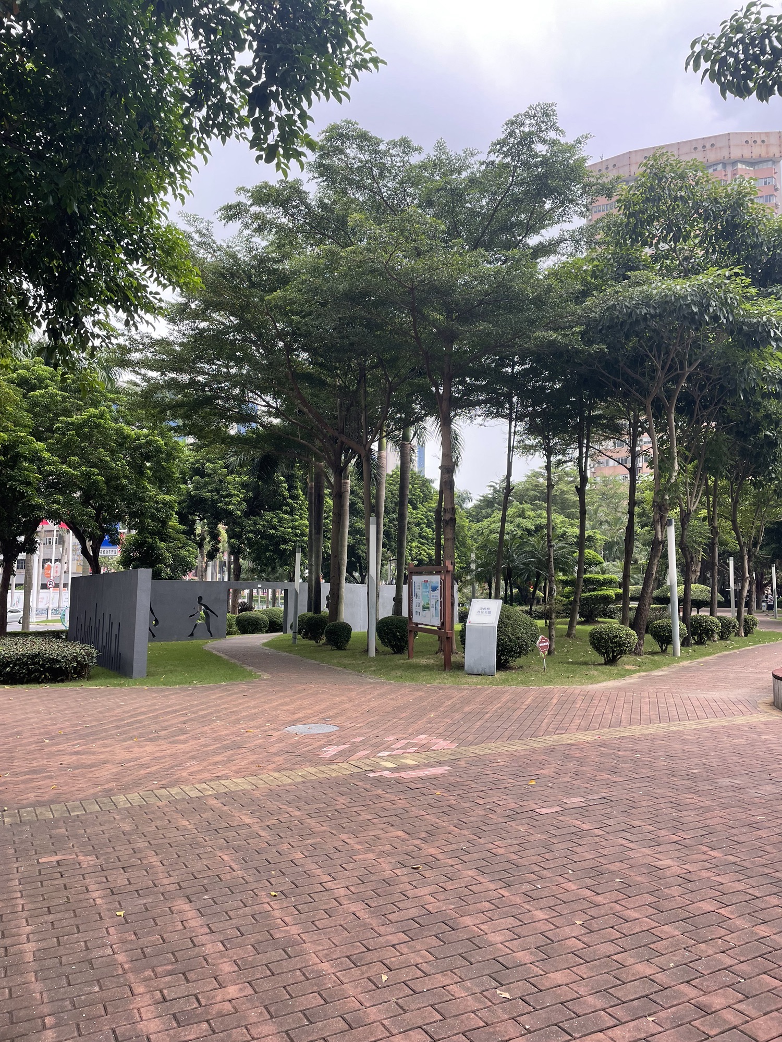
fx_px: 783
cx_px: 391
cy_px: 521
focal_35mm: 26
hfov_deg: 53.1
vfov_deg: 67.3
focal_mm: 4.2
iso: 32
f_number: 1.6
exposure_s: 1/329
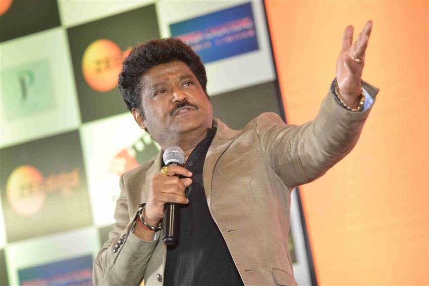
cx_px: 214
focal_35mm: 150
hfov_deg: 13.7
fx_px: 1788
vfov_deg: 9.2
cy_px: 143
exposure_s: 1/60
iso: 1600
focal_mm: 150
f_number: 5.6
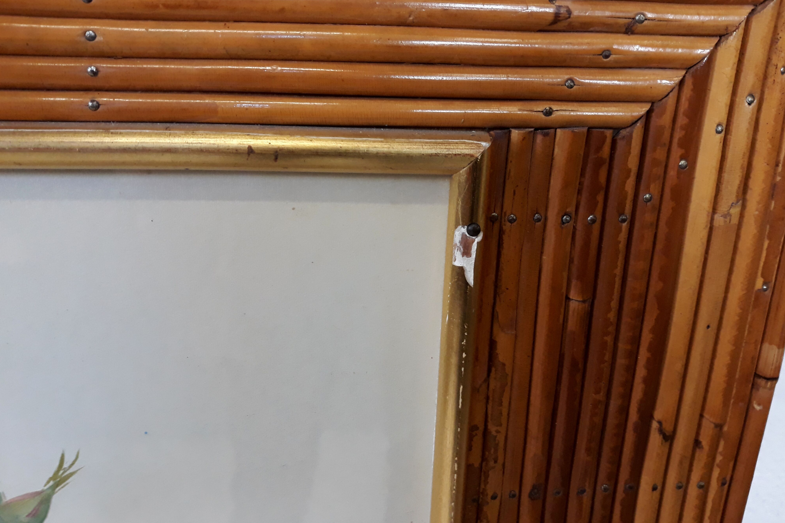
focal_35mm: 29
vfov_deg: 45.0
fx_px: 632
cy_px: 252
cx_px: 404
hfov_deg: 63.6
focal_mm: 3.71
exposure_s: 1/50
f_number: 1.7
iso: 250
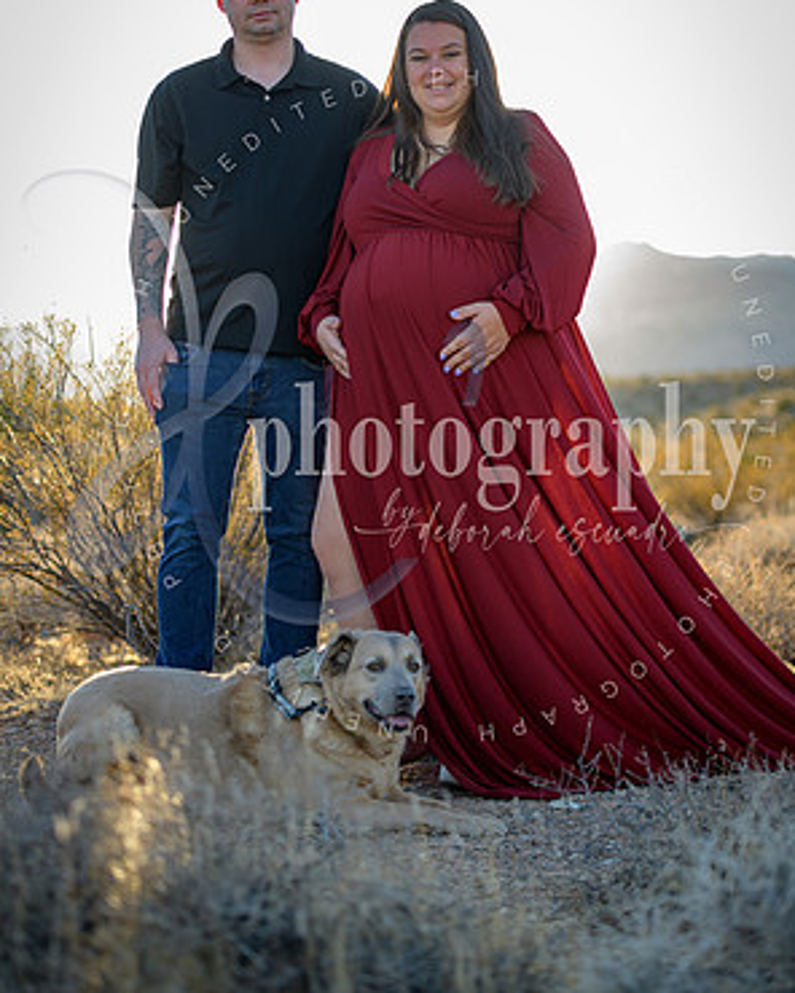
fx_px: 2353
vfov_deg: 23.8
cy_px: 397
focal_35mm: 80
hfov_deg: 19.2
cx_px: 400
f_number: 2.8
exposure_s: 1/400
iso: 400
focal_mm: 70
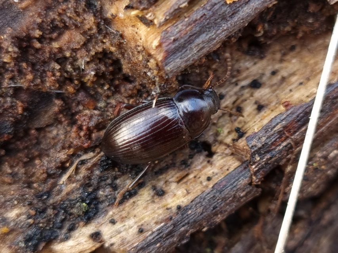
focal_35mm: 26
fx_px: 254
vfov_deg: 53.1
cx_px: 169
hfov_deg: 67.3
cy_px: 126
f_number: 1.8
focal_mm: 5.4
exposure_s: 1/50
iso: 80
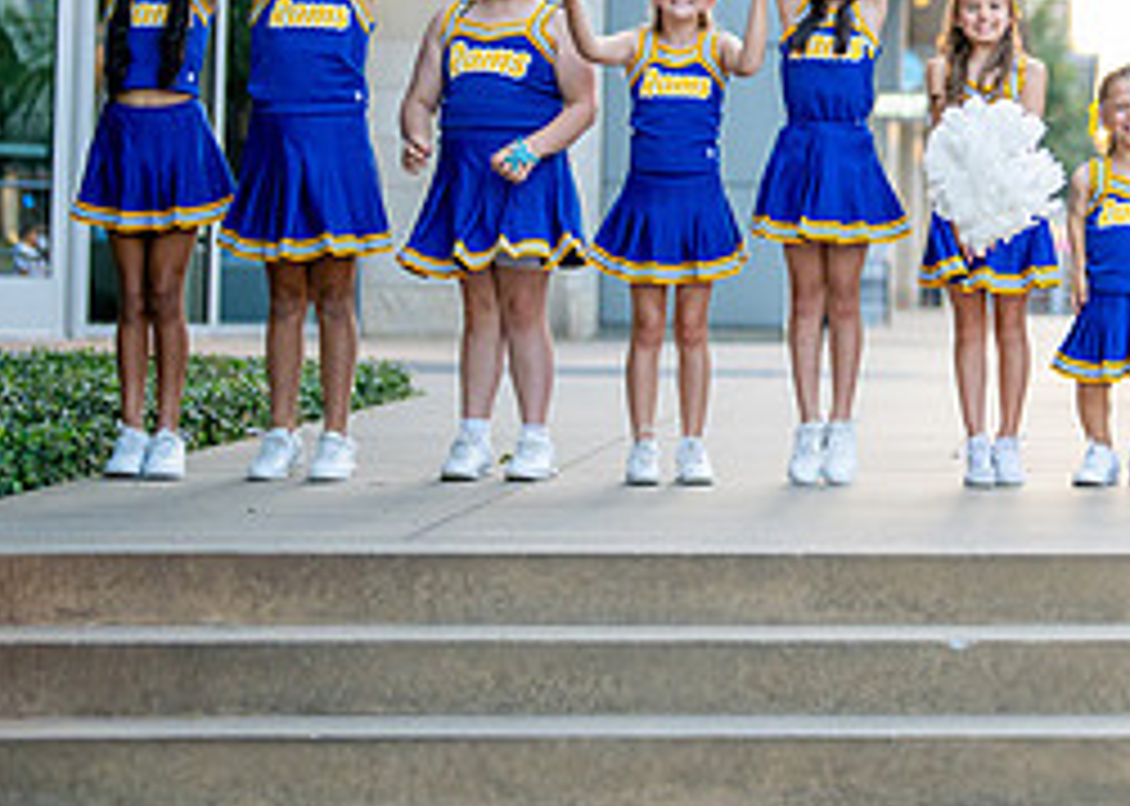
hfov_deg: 15.8
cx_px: 1209
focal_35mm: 124
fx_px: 3977
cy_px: 107
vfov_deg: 11.5
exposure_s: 1/800
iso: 640
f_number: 1.2
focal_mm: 50
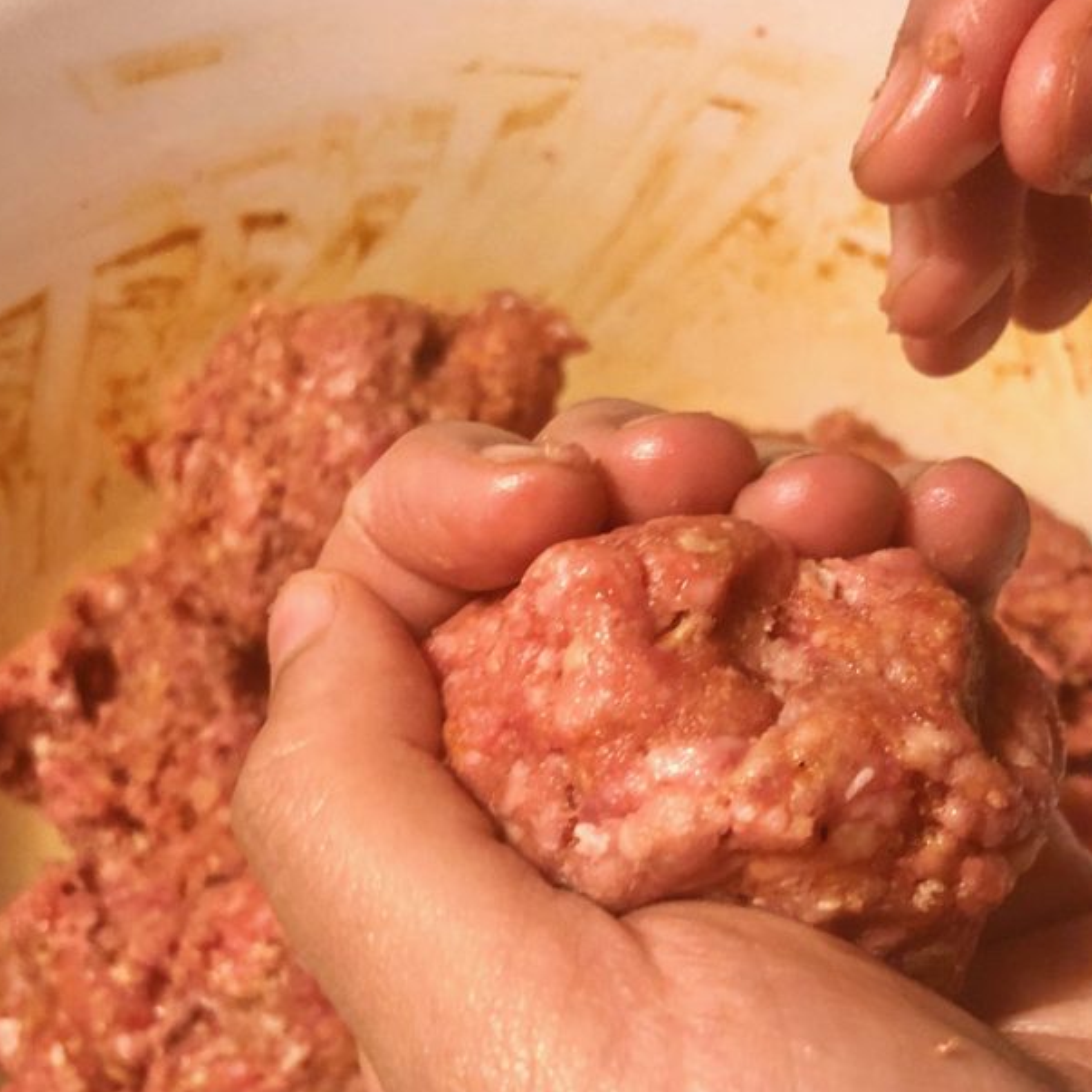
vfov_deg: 39.1
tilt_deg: -66.5
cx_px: 538
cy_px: 806
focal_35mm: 42
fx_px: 1499
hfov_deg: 40.0
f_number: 1.8
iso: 50
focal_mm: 3.99
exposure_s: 1/15
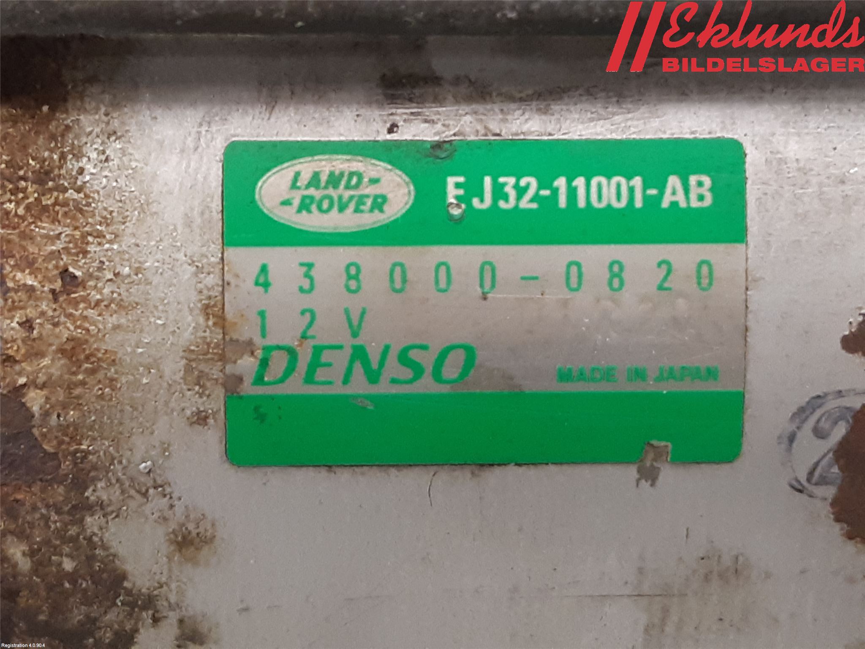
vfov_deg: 53.1
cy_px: 324
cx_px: 432
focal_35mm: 26
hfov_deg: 67.3
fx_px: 650
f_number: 1.7
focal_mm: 3.93
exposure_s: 1/33
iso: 250
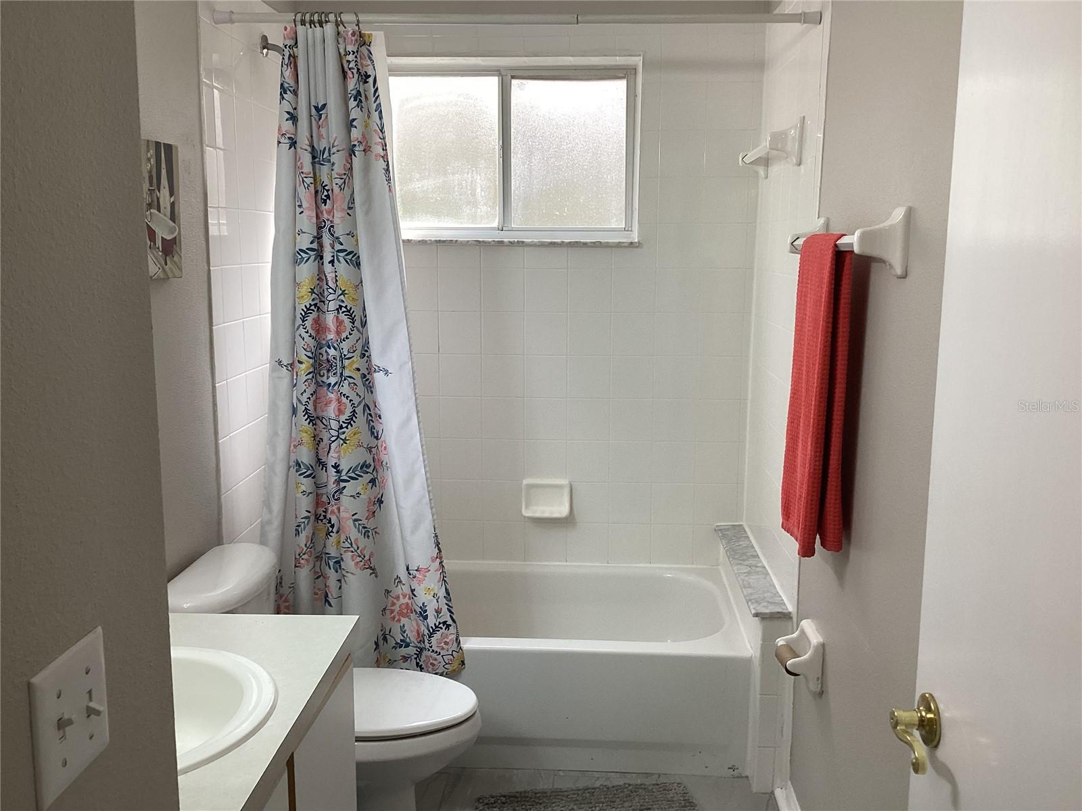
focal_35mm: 31
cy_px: 406
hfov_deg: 58.4
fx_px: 969
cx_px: 541
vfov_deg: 45.4
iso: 100
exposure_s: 1/120
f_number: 2.4
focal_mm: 3.3
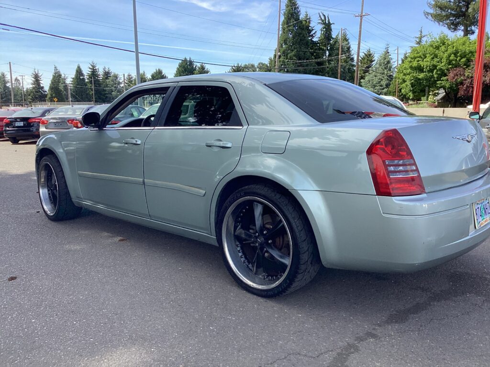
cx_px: 245
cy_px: 184
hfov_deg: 58.4
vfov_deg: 45.4
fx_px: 439
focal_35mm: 31
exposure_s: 1/392
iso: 25
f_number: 2.4
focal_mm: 3.3
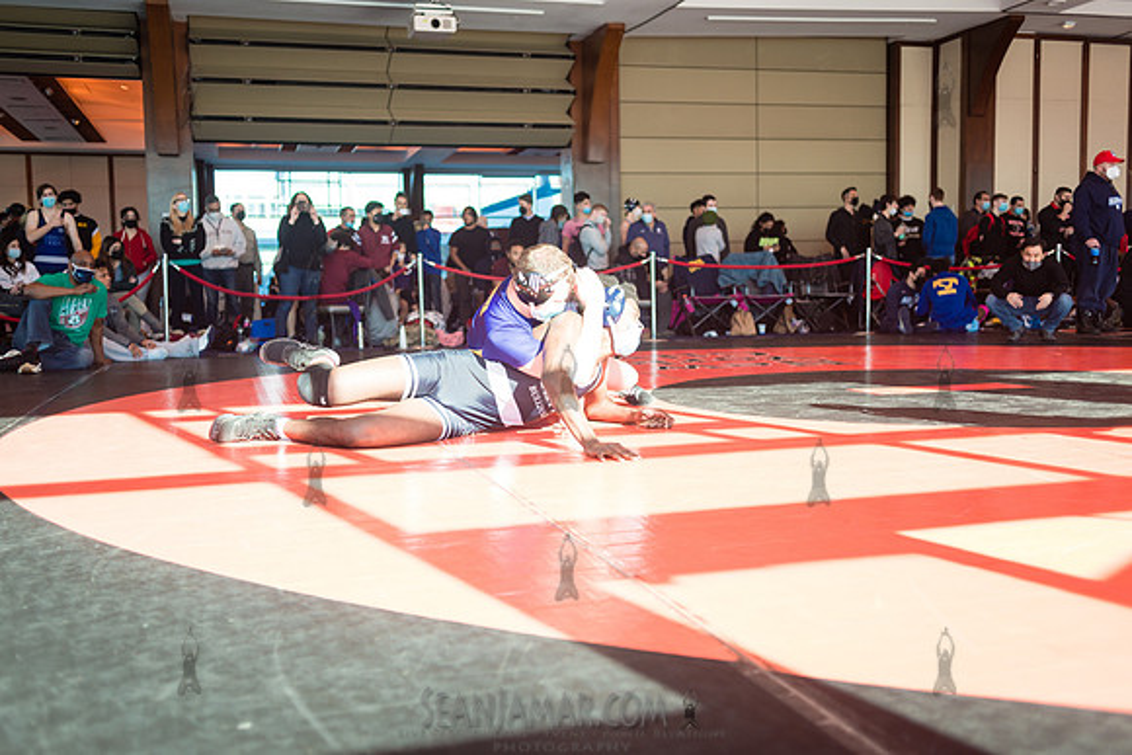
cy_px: 378
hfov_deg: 54.4
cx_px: 566
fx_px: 1101
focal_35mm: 35
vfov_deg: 37.9
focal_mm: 35
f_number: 2.8
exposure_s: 1/320
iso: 400
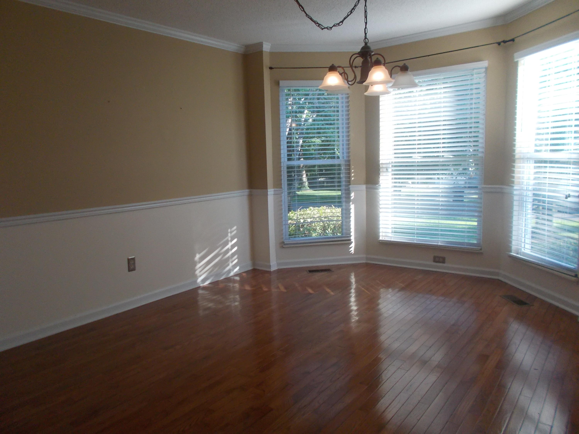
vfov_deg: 53.1
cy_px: 217
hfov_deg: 67.3
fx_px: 435
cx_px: 290
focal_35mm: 26
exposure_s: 1/250
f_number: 3.2
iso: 320
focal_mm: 4.6
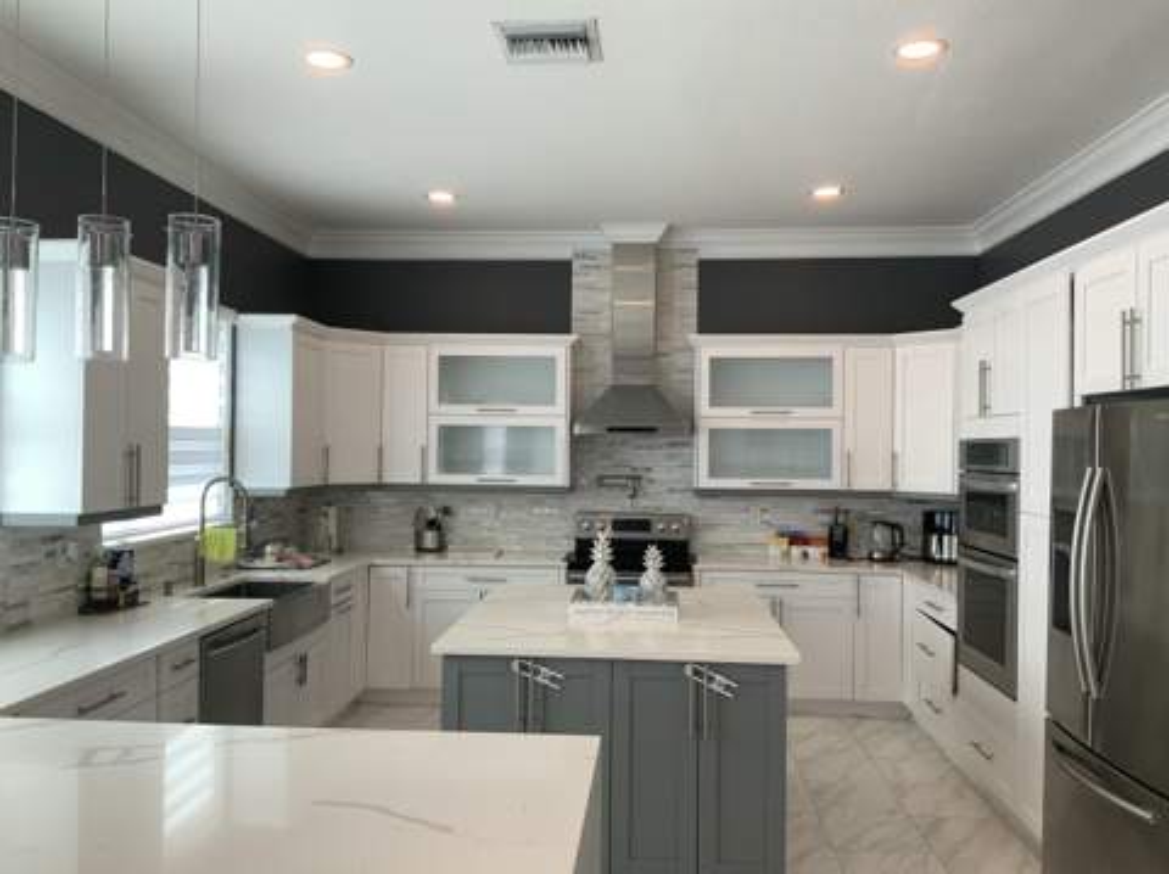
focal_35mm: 29
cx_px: 584
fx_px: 978
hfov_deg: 61.7
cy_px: 437
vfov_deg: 48.2
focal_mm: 3
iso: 25
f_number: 1.8
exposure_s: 1/120
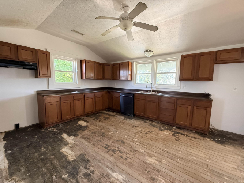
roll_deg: +0.3
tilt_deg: -4.7
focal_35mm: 14
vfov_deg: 85.7
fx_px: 99
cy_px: 92
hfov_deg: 102.1
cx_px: 122
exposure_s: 1/86
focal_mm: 2.22
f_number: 2.2
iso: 320
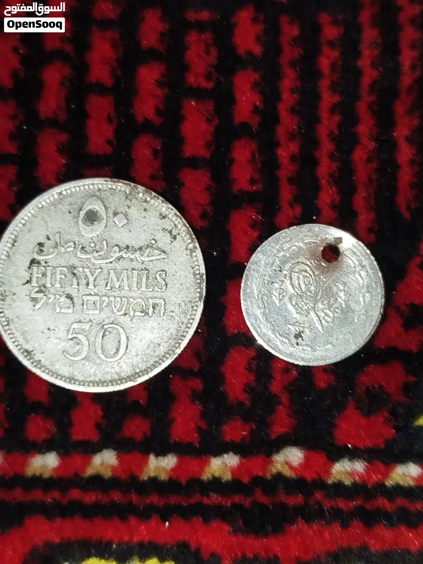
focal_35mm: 56
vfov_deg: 34.3
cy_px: 279
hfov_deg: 26.1
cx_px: 209
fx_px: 912
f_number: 1.7
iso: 200
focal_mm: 5.31
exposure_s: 1/50
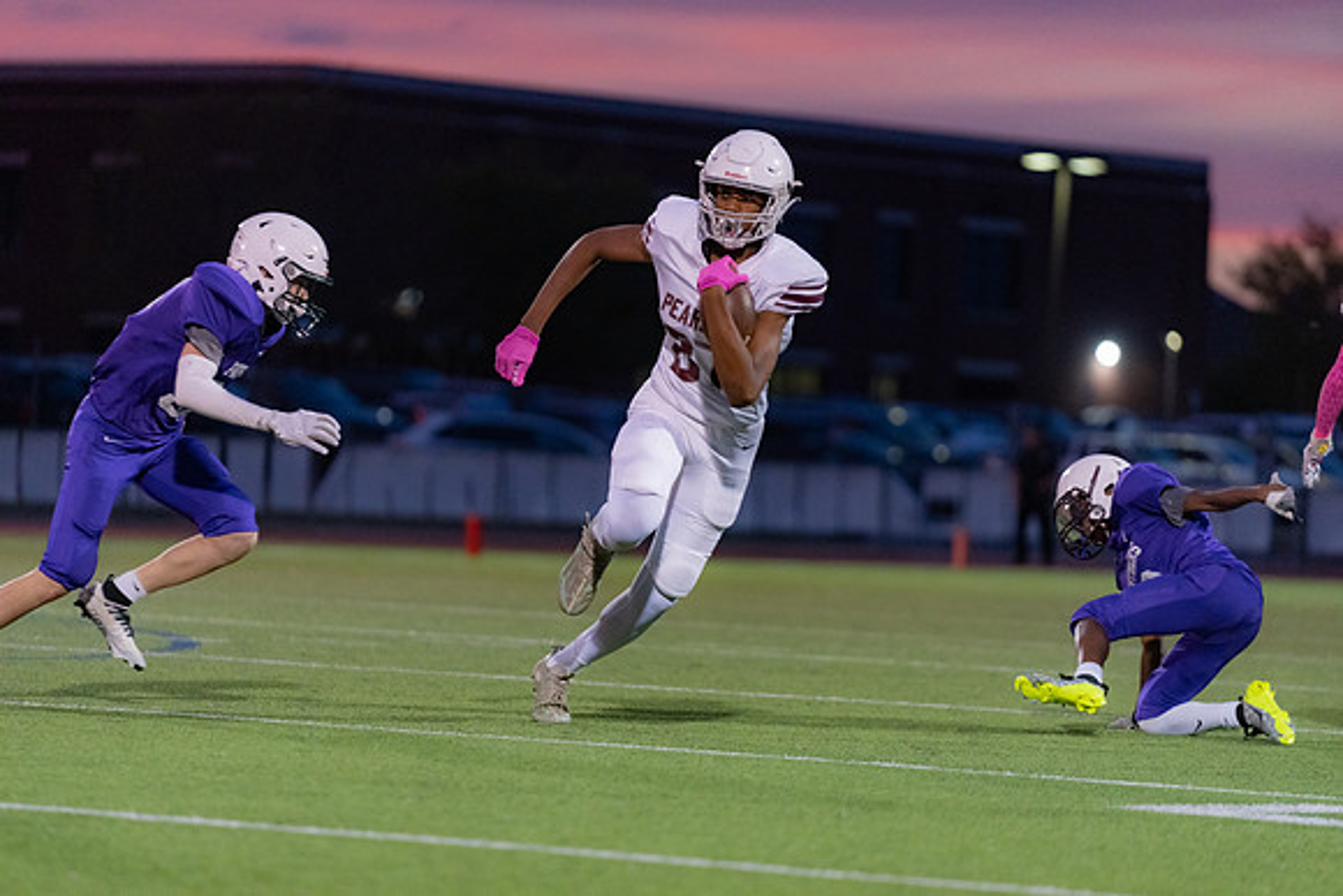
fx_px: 7463
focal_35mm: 200
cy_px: 448
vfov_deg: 6.9
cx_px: 672
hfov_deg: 10.3
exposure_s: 1/1250
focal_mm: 200
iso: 4000
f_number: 2.8
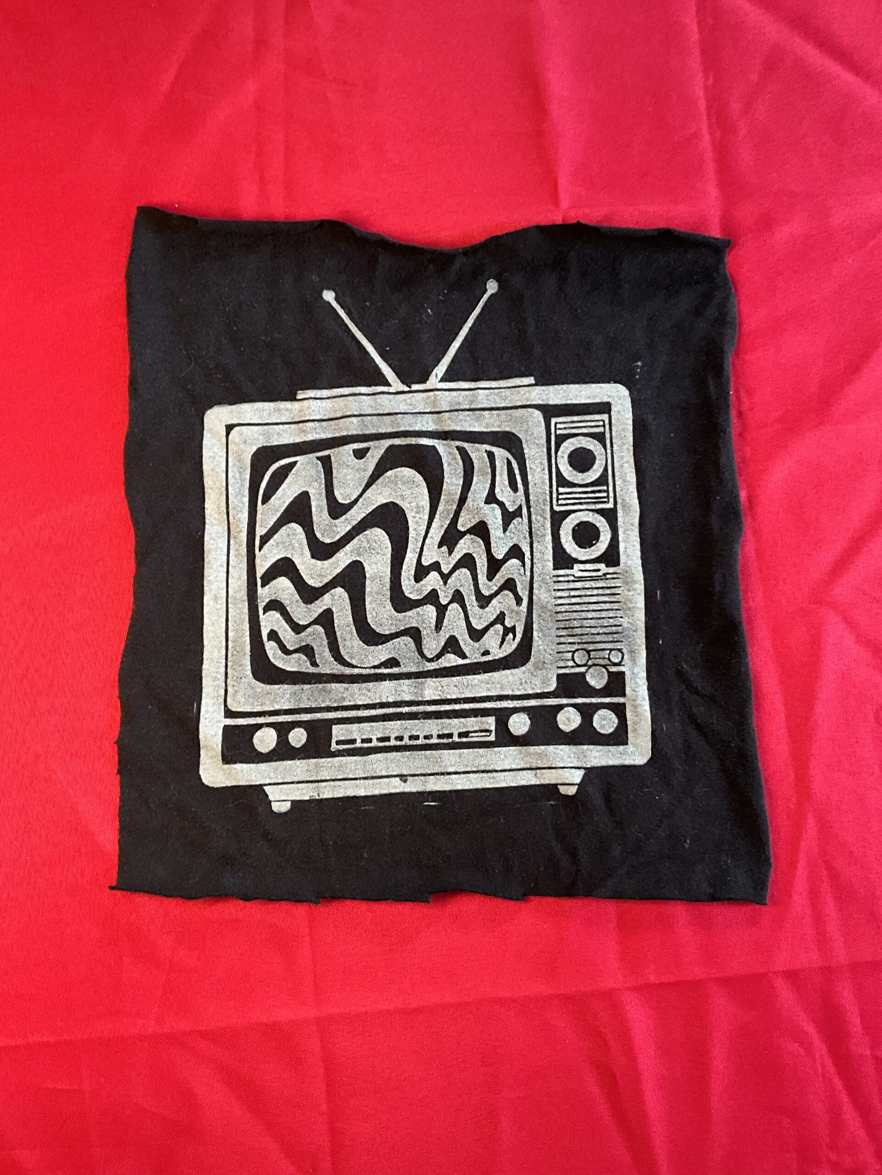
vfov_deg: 61.7
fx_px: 985
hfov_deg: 48.2
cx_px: 441
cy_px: 588
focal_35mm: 29
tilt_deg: -82.7
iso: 320
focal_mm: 3
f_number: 1.8
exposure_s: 1/41
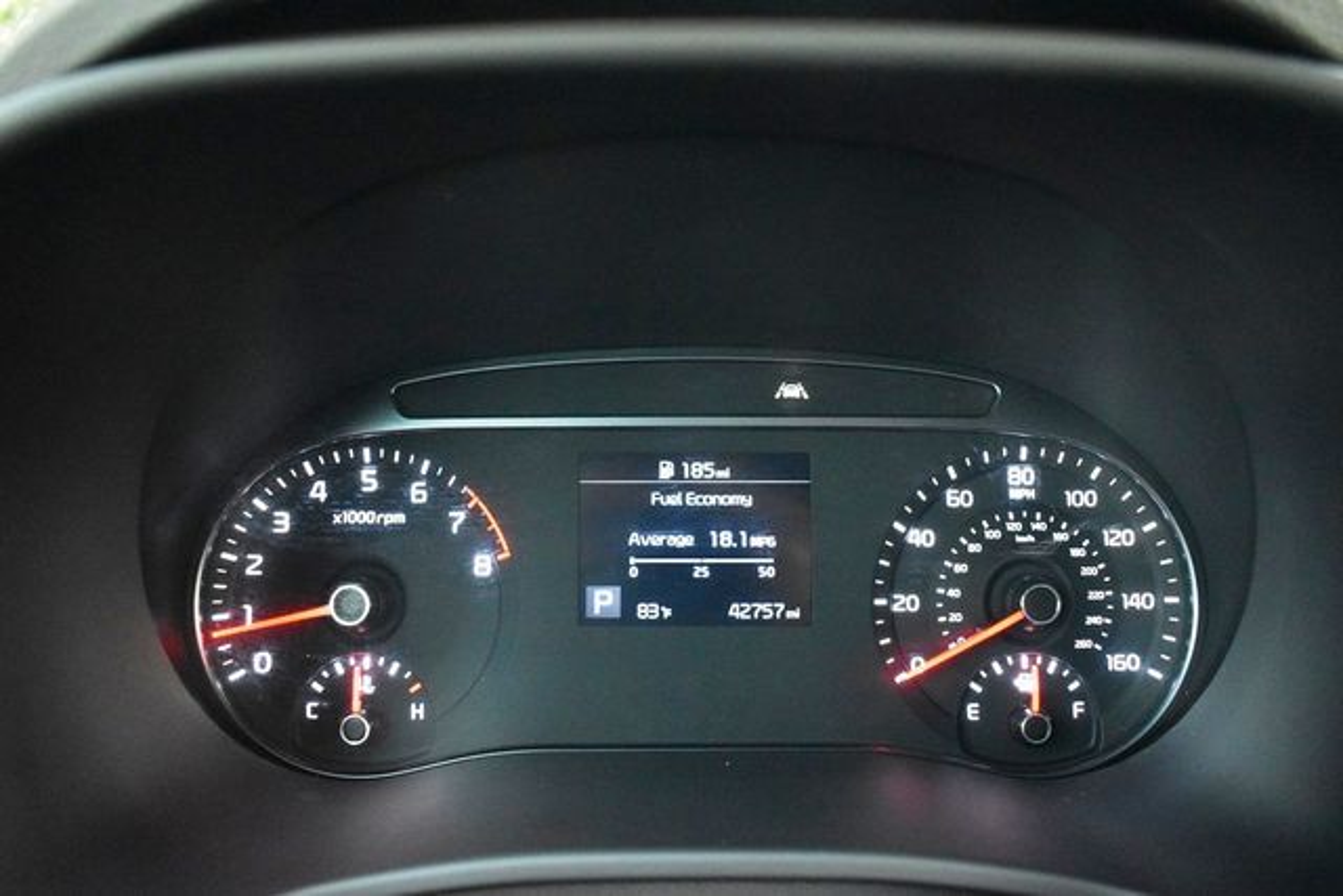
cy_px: 448
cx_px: 672
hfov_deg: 67.4
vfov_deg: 48.0
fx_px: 1007
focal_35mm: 27
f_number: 3.5
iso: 4500
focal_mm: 18
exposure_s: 1/125
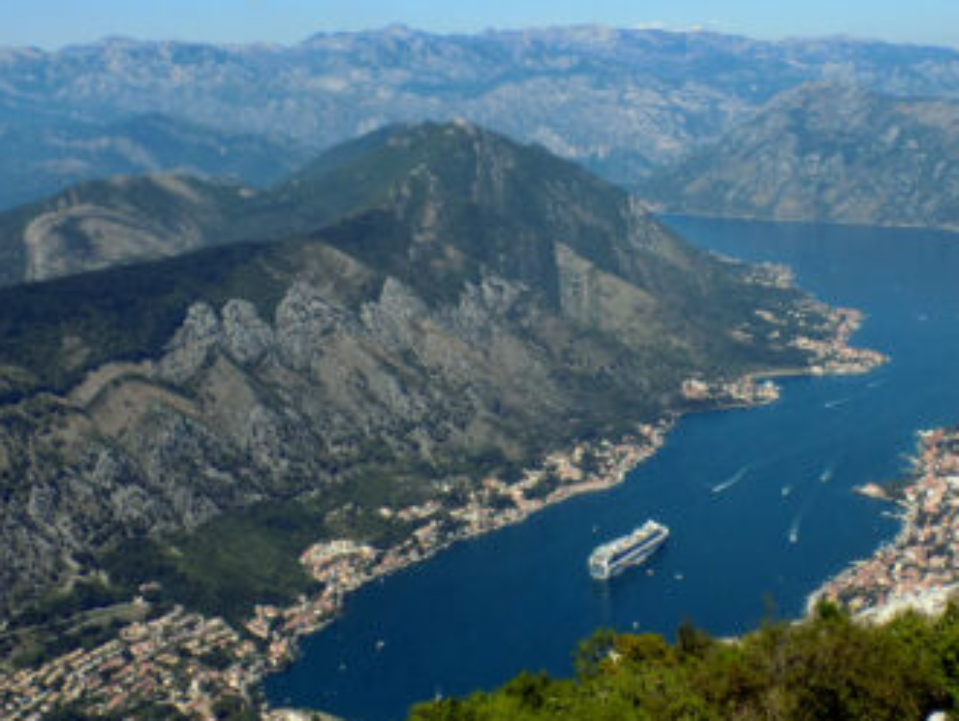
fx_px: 1553
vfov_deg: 25.9
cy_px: 214
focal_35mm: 56
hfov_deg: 34.2
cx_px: 599
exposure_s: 1/160
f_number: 11.2
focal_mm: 6.6
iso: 80
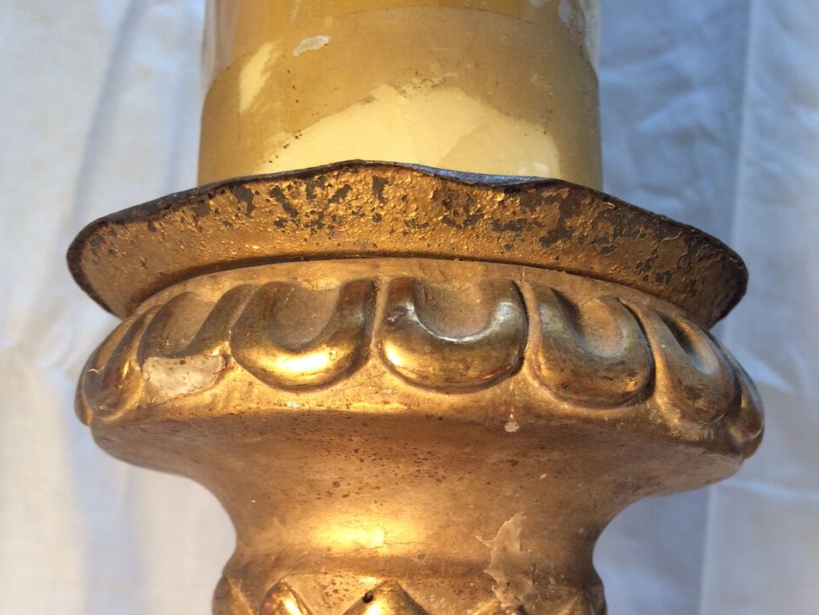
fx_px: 923
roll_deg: -2.0
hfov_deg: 47.9
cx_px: 410
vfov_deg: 34.9
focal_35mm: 39
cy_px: 543
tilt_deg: +0.8
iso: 50
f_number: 2.2
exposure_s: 1/50
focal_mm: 4.15
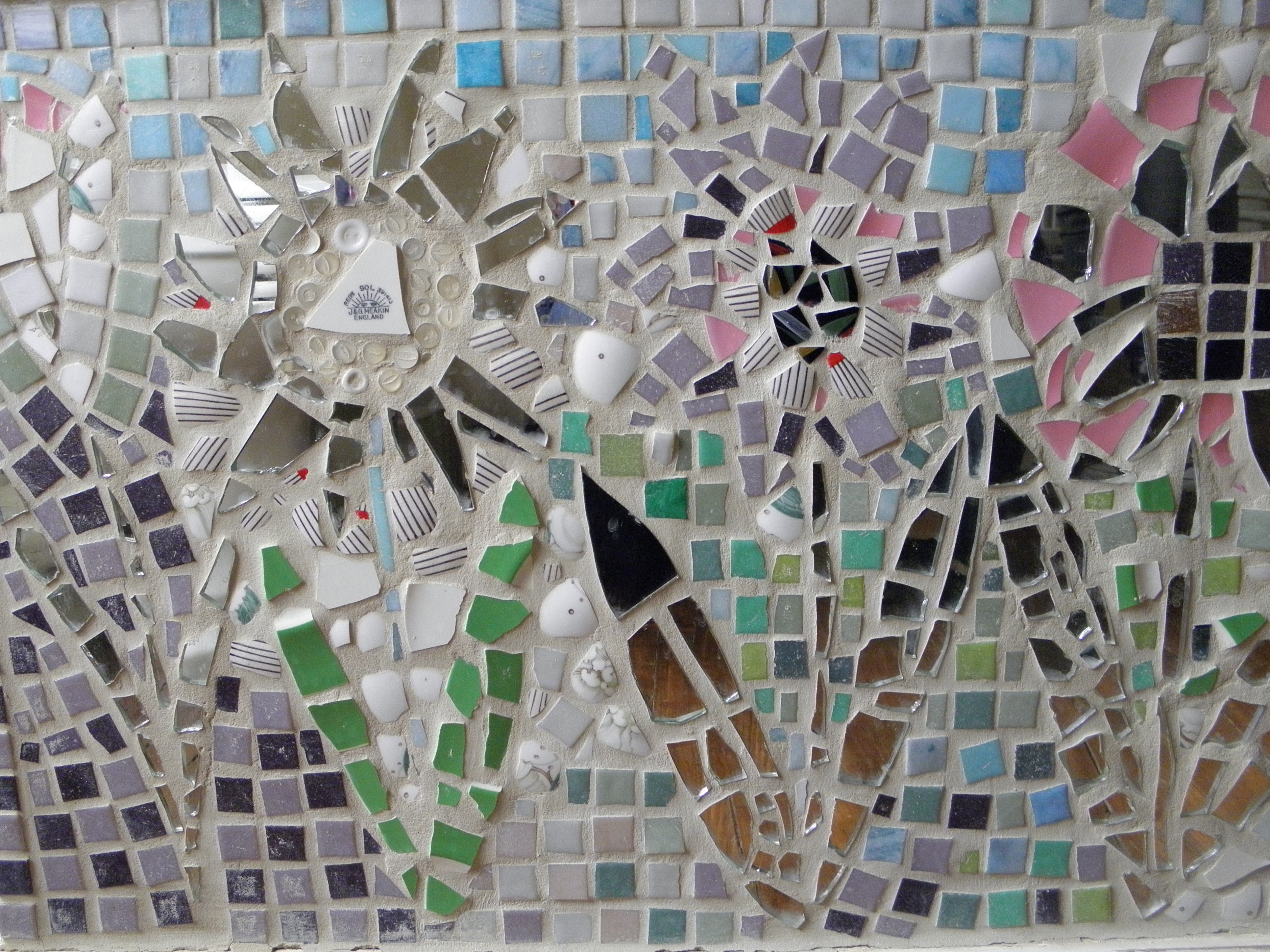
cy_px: 476
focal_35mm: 28
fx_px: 1027
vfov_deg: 49.7
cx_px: 635
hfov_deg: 63.4
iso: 250
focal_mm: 5
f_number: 3.5
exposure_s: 1/30
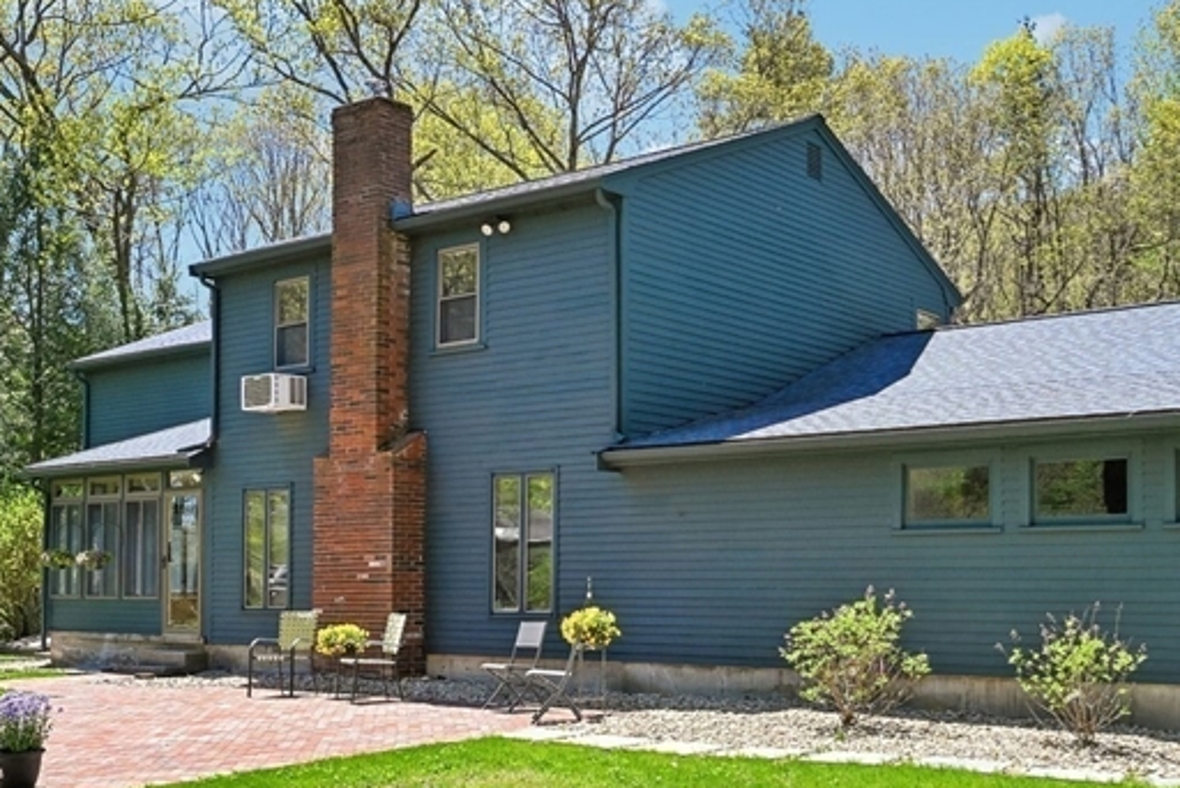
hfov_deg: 45.9
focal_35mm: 42
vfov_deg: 31.8
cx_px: 747
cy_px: 478
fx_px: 1377
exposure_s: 1/400
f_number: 8
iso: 400
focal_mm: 21
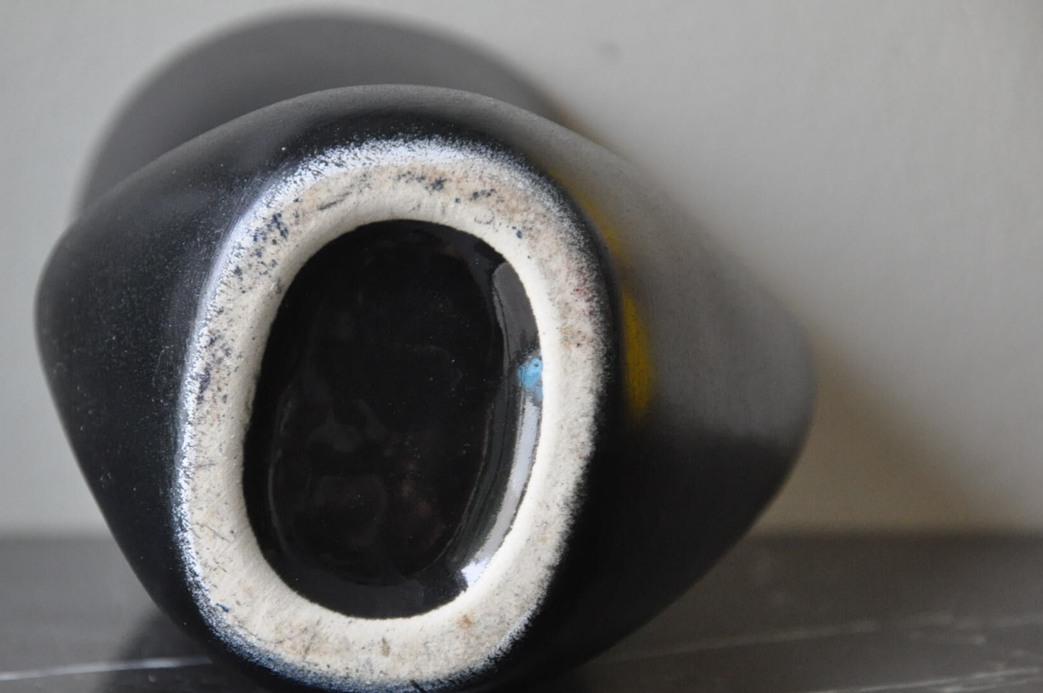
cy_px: 383
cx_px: 391
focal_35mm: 207
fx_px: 5979
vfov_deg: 6.6
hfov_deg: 10.0
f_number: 5.6
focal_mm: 105
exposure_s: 1/60
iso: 1600
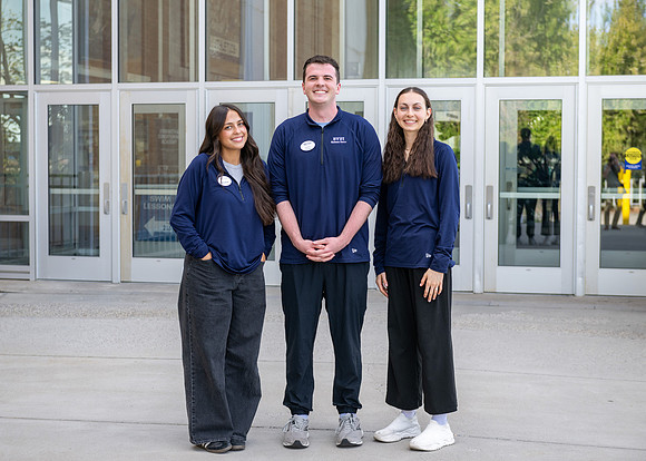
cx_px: 298
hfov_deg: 30.5
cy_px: 224
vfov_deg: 22.0
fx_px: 1184
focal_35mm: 65
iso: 200
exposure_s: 1/320
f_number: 4
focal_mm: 58
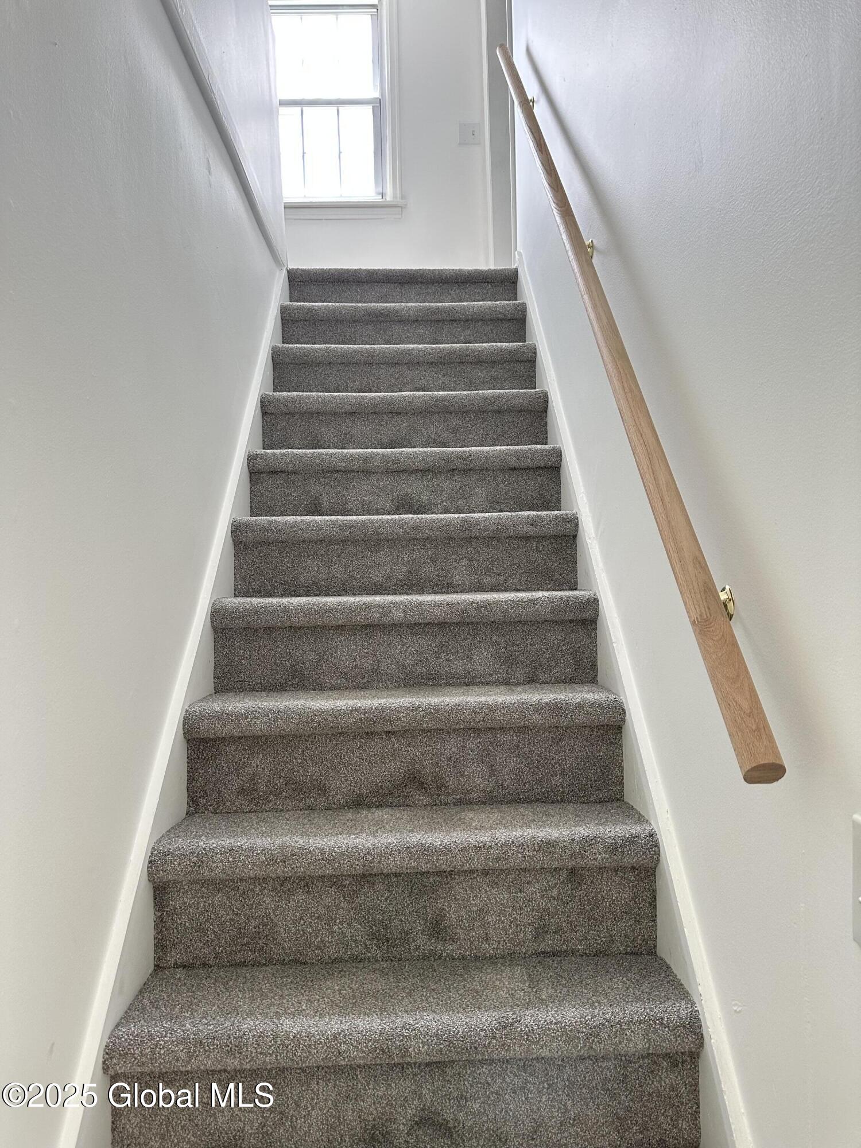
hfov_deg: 56.8
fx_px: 796
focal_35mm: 24
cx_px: 430
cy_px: 574
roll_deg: +1.5
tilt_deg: +2.1
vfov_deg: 71.6
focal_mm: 6.86
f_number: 1.78
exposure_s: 1/120
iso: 200
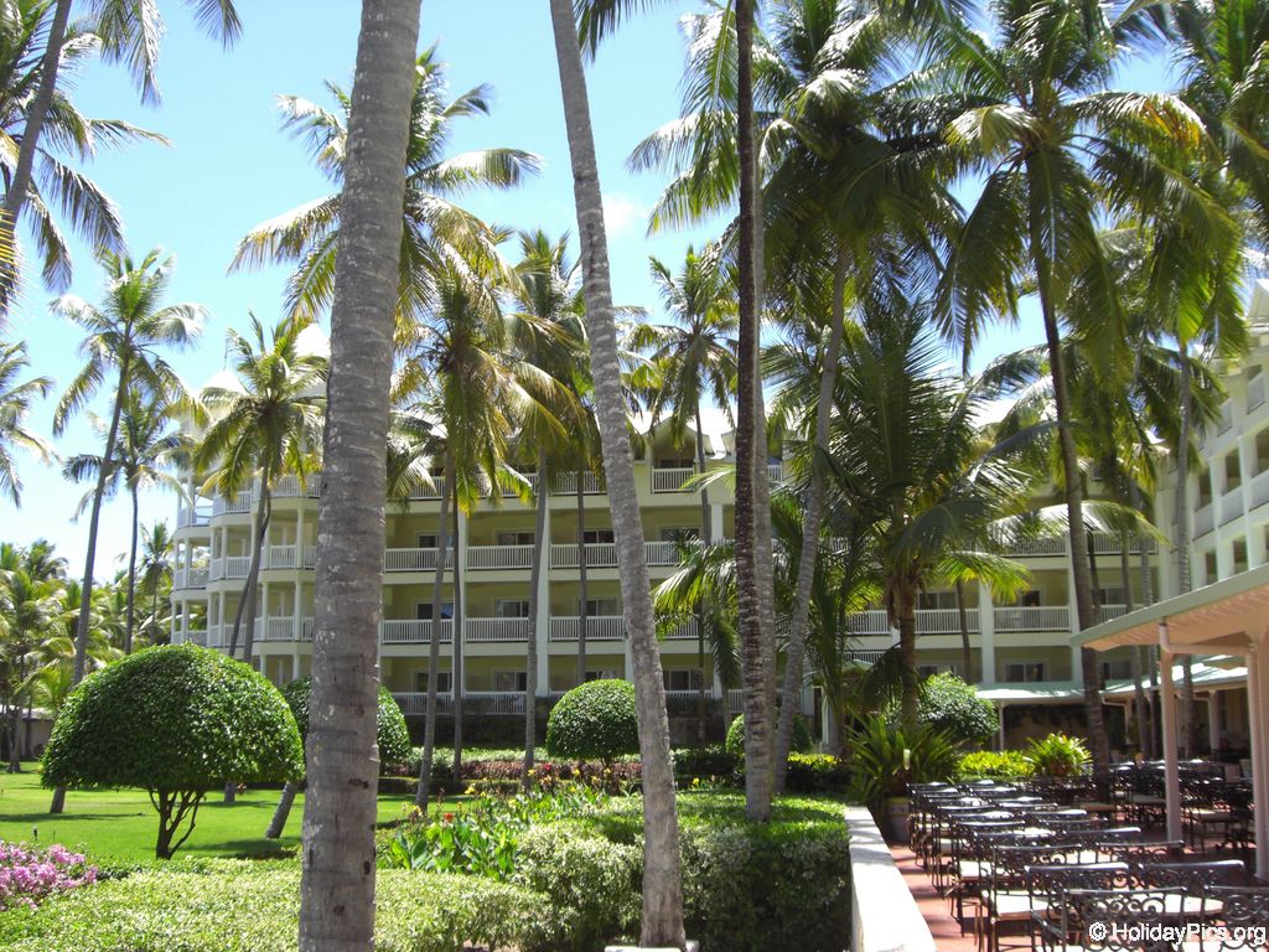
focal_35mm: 38
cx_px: 634
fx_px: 1393
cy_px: 476
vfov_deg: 37.7
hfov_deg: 49.0
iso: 64
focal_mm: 6.2
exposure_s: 1/500
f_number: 2.7
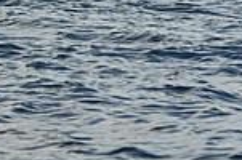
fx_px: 4132
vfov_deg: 2.2
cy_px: -288
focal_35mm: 616
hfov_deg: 3.3
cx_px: -42
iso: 250
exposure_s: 1/800
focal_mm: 160
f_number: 10
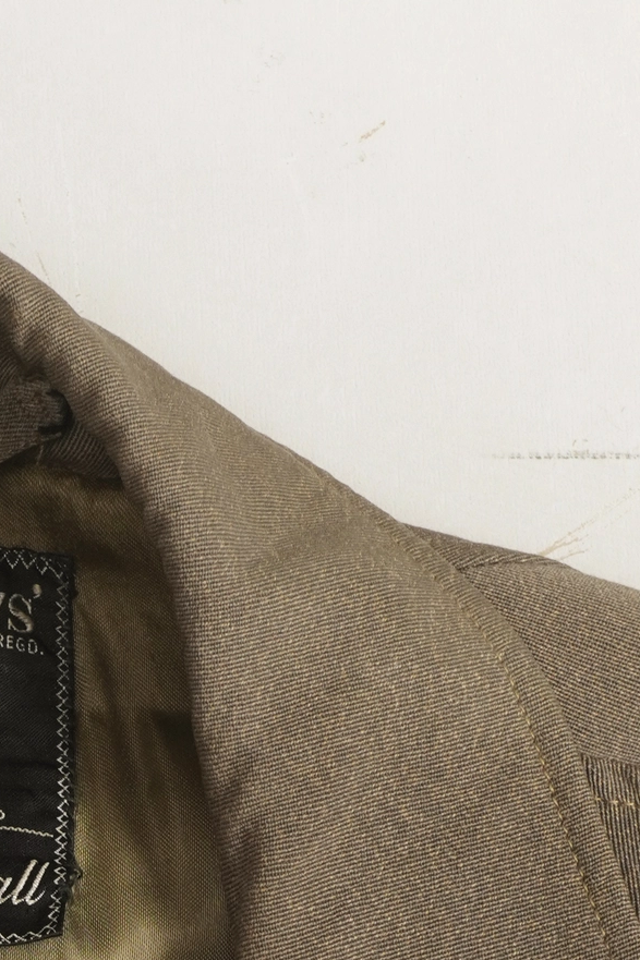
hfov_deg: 8.6
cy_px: 1521
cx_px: -154
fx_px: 4188
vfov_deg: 12.3
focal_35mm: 157
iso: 500
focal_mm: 32
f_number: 6.3
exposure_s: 1/30
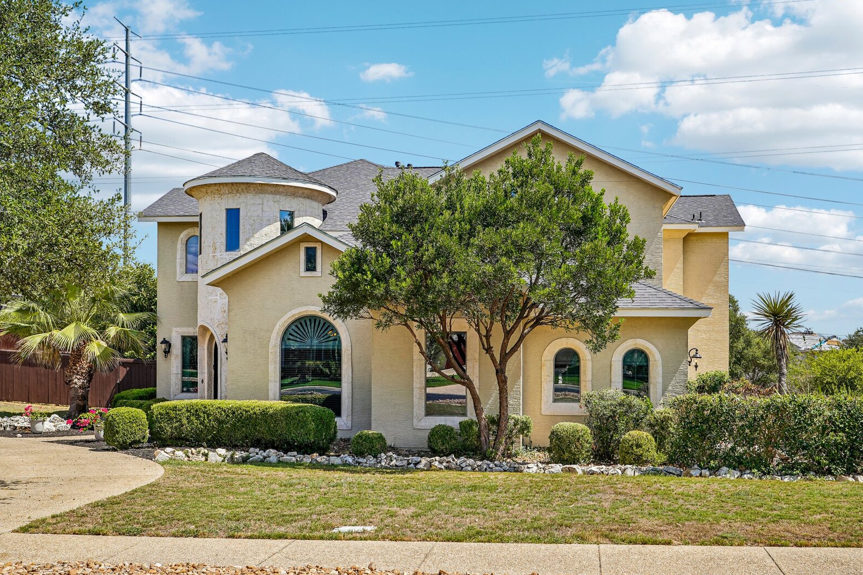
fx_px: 863
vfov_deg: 36.9
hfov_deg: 53.1
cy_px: 291
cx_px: 430
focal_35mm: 36
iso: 100
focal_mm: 35
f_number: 8
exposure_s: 1/200
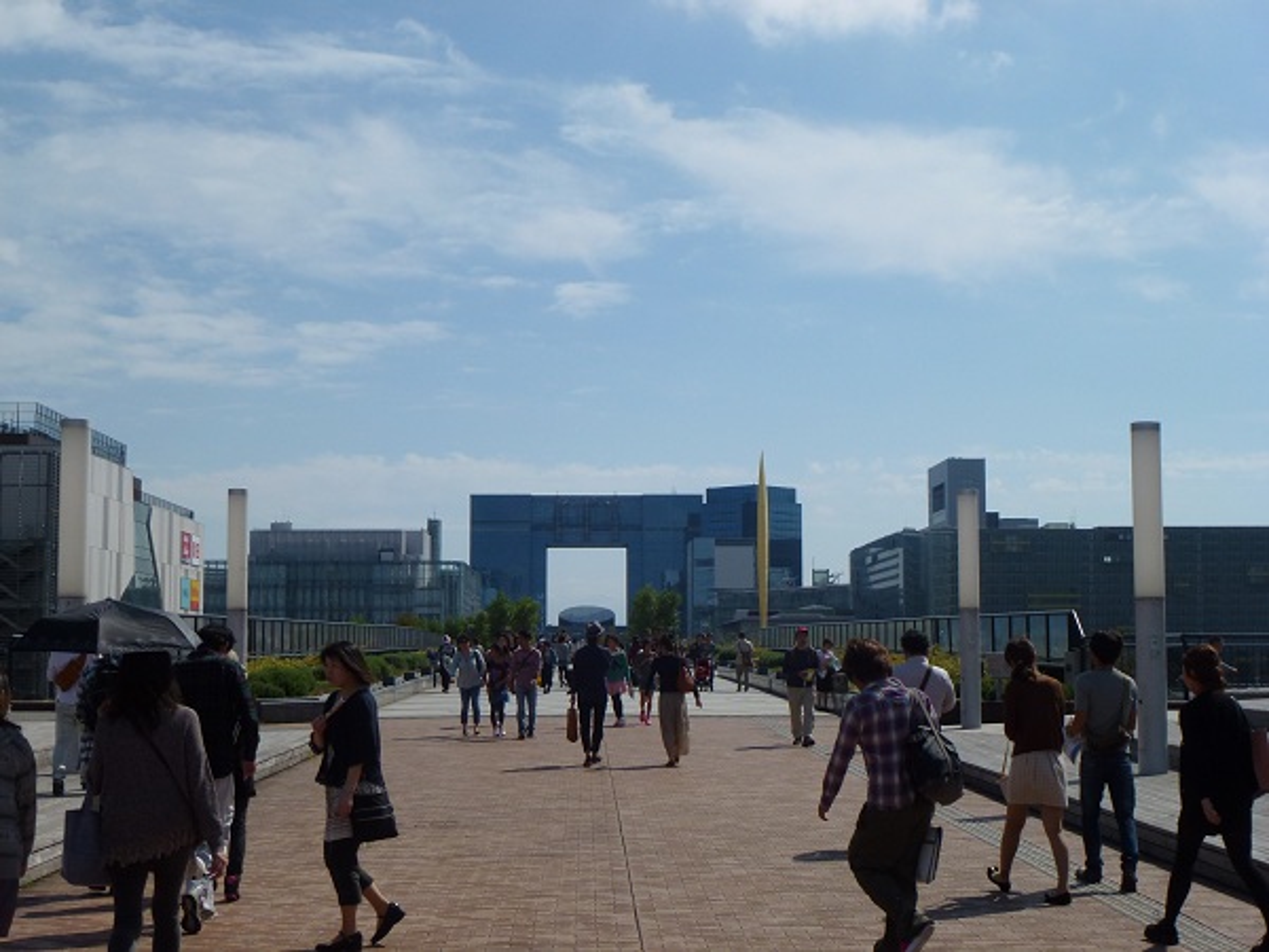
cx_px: 634
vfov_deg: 25.7
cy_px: 476
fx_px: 2090
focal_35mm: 57
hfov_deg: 33.8
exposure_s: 1/2000
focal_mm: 10.1
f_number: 4.4
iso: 100
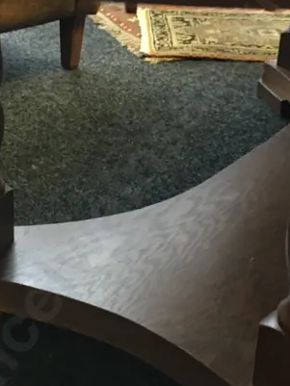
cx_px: 158
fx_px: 826
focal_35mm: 74
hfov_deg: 19.9
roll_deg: -3.5
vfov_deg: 26.3
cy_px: 148
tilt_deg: -23.1
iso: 100
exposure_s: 1/17
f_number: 2.2
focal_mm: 4.15
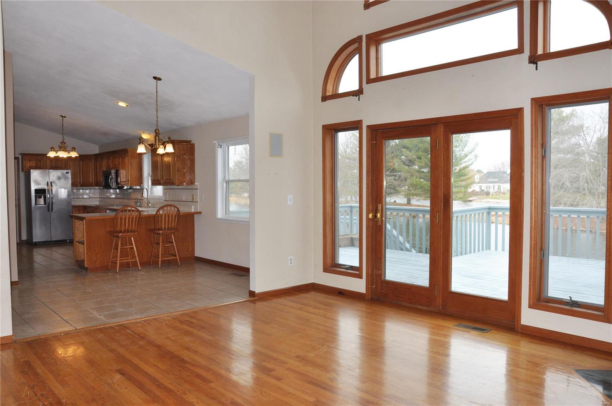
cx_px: 306
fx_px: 458
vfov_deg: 47.8
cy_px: 203
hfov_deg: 67.5
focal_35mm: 27
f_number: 6.3
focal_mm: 18
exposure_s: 1/200
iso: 400
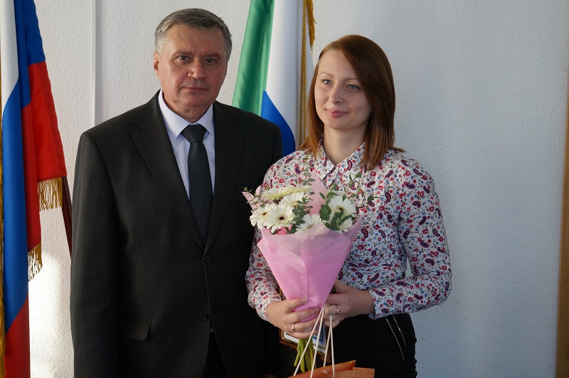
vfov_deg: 16.5
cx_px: 284
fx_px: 1302
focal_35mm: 82
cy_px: 189
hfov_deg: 24.7
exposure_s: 1/100
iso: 500
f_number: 4.5
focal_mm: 55
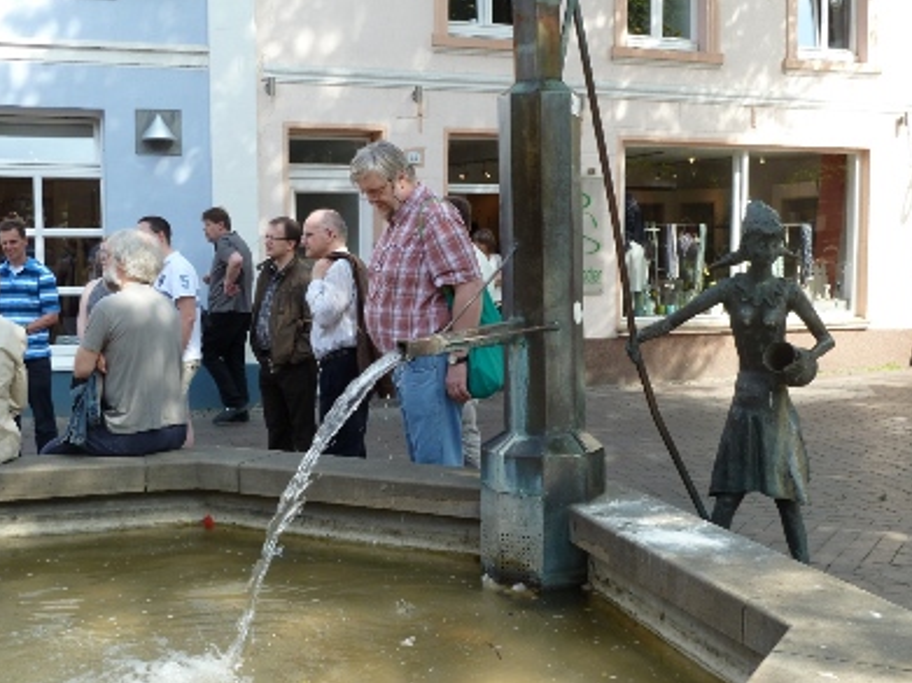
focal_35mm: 45
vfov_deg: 32.2
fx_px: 1185
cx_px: 462
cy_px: 338
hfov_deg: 42.1
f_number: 4
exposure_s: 1/125
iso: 80
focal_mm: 7.3
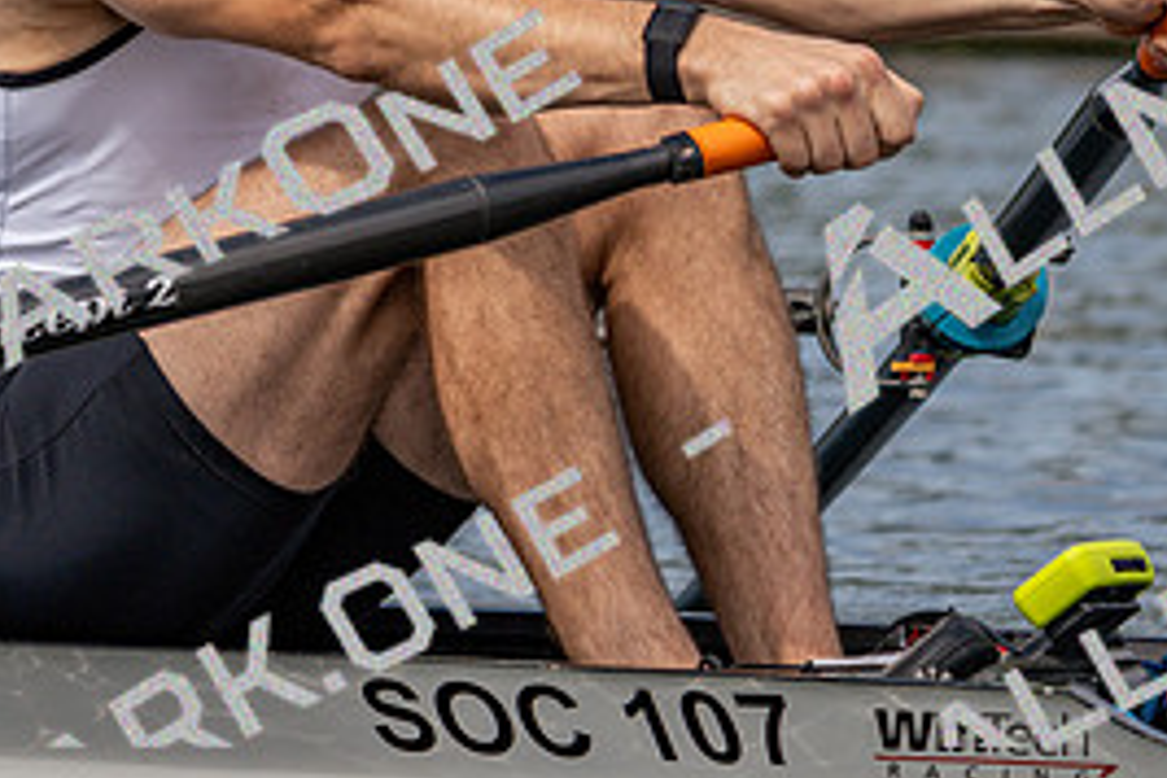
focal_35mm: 434
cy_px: -2
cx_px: 450
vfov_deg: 3.2
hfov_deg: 4.7
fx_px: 14068
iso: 320
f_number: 5.6
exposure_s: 1/1600
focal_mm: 200
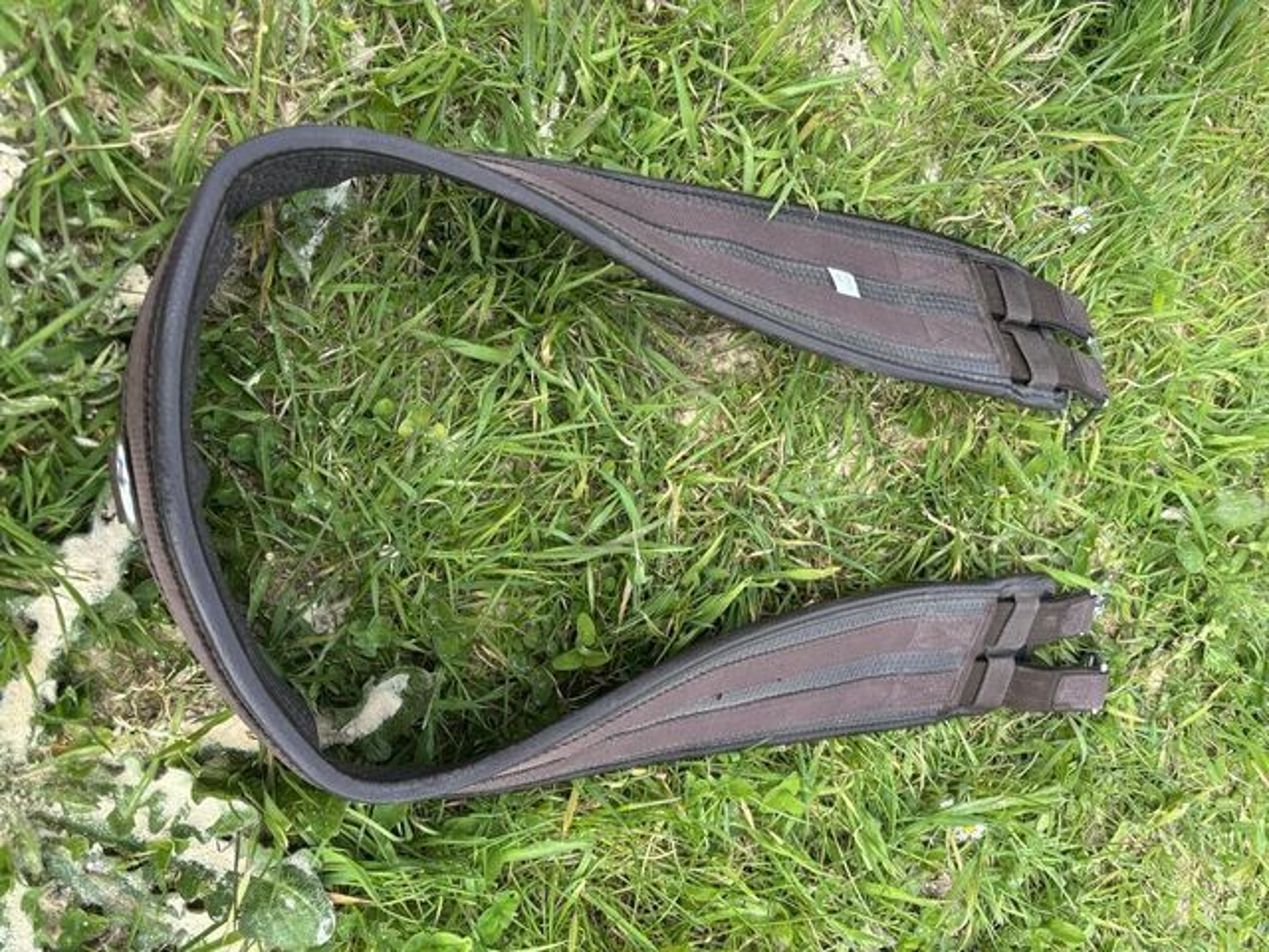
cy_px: 476
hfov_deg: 67.3
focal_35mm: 26
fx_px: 953
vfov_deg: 53.1
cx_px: 634
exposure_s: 1/597
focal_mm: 5.96
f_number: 1.6
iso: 50
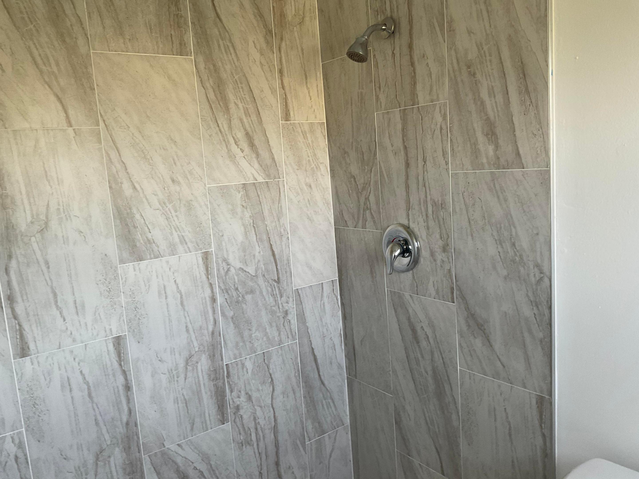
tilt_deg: -7.0
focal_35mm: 29
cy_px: 240
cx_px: 320
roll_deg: +6.3
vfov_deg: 48.2
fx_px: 535
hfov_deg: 61.7
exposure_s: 1/80
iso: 64
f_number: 1.8
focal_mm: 3
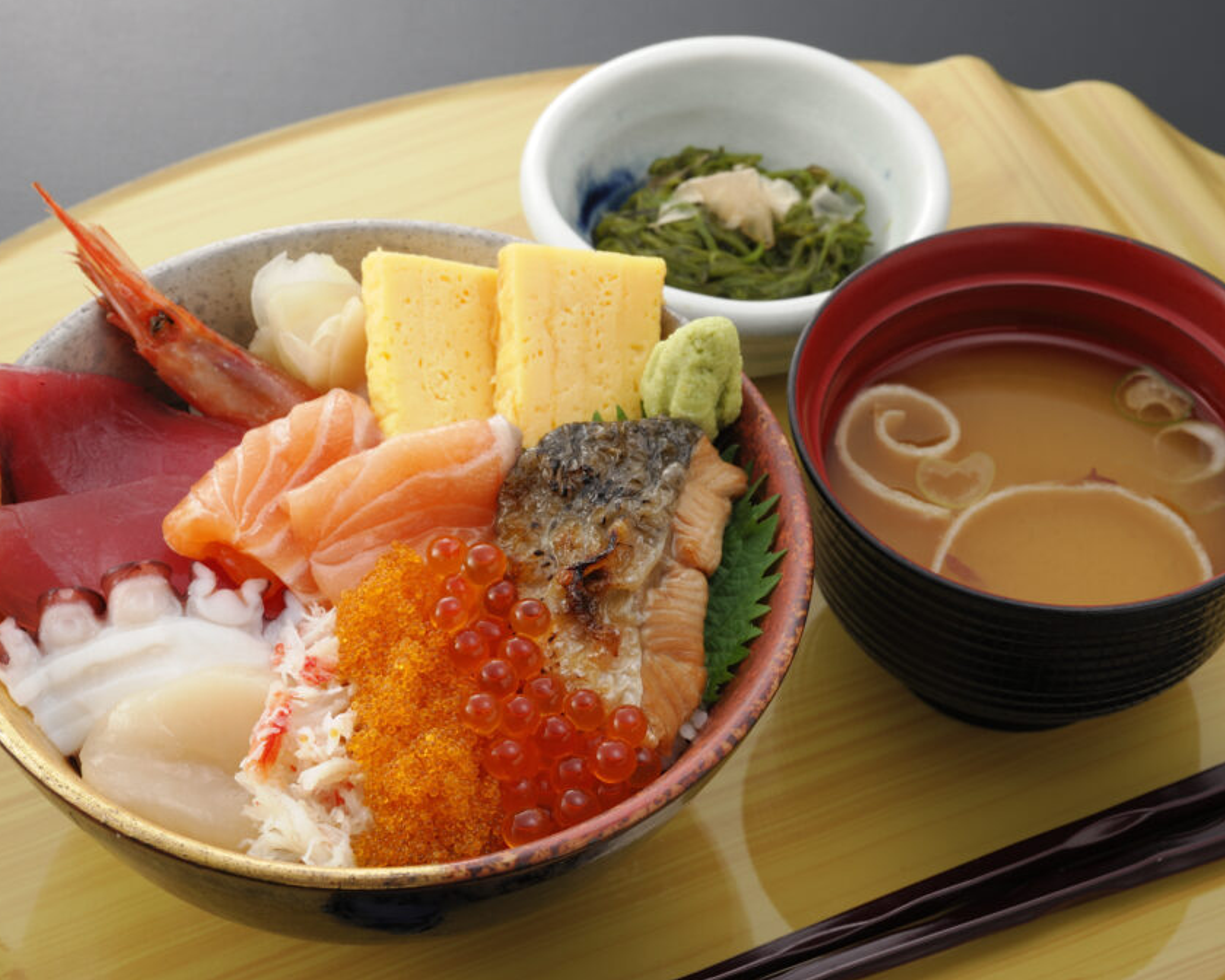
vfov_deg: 19.2
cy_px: 486
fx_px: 2900
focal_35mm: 80
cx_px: 538
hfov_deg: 23.8
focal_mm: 70
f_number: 16
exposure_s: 1/125
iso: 200
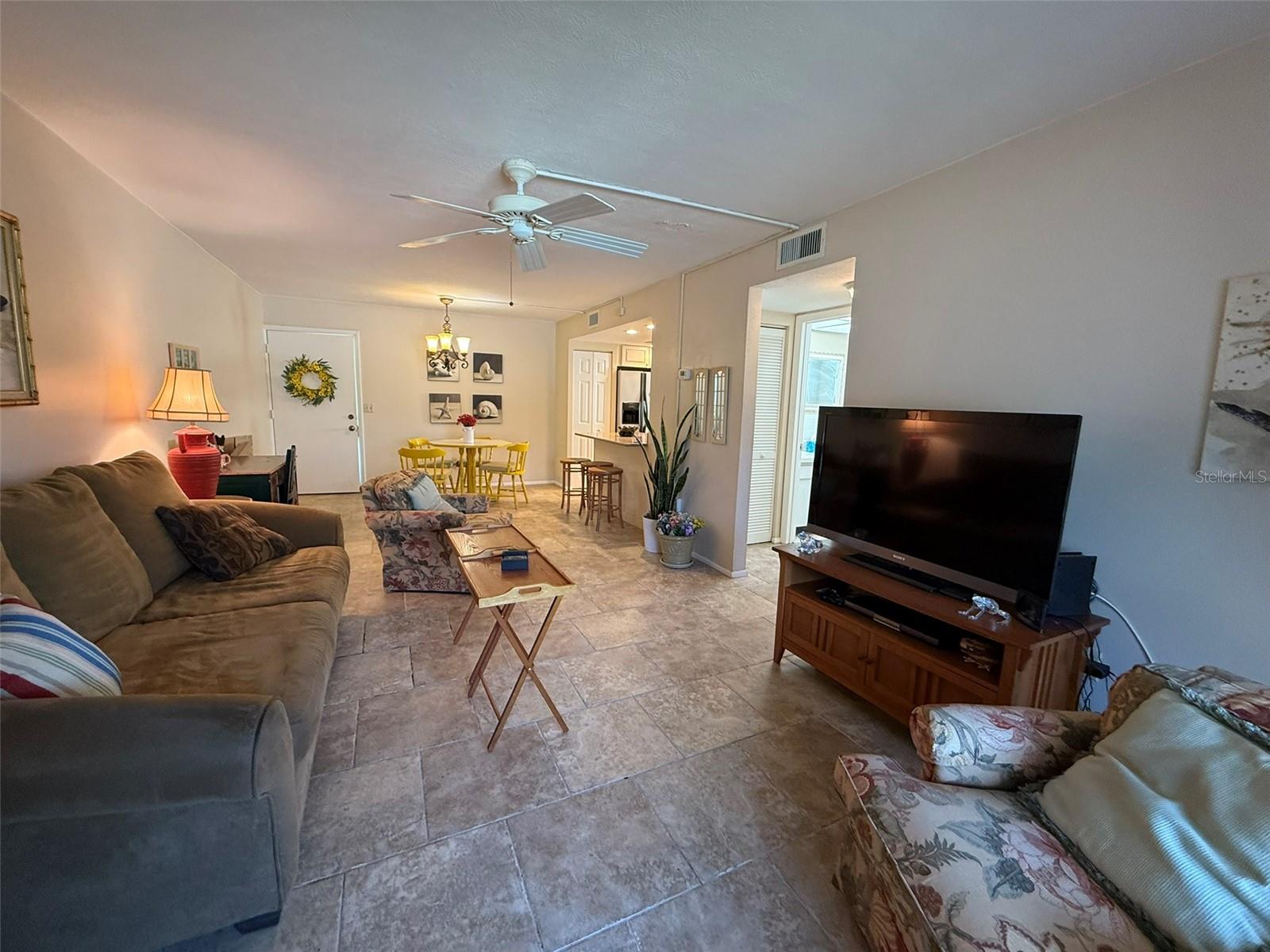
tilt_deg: -8.0
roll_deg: -1.8
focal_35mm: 14
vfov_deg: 85.7
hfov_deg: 102.1
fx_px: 514
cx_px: 635
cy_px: 476
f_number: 2.2
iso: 250
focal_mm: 2.22
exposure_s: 1/60
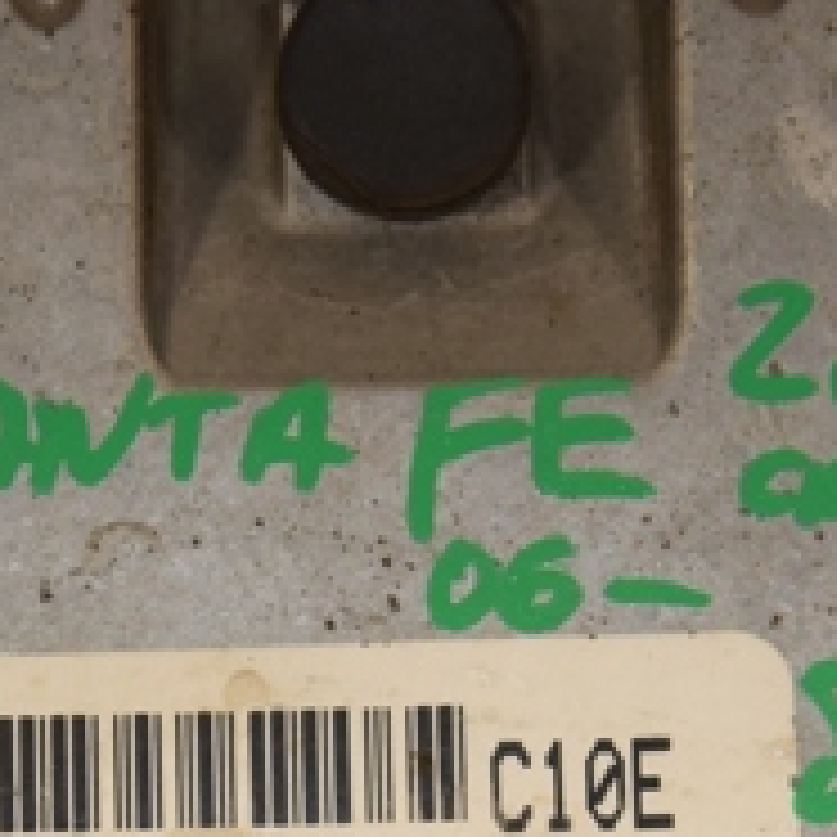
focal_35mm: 254
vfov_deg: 6.9
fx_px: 6948
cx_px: 405
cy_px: 760
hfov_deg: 6.9
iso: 800
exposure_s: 1/200
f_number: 7.1
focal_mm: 58
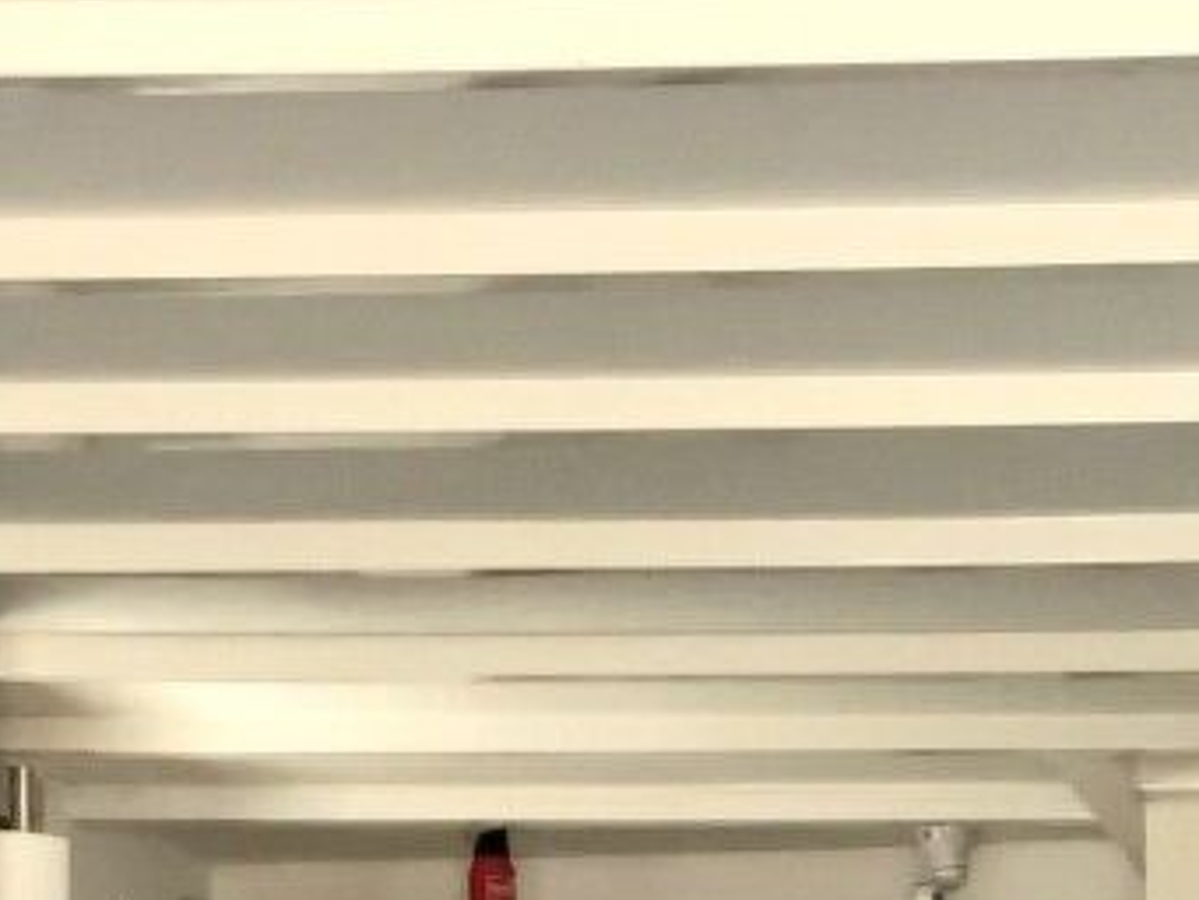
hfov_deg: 11.7
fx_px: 5821
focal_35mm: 168
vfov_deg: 8.0
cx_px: 1118
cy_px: 2296
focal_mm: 3.99
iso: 32
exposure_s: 1/100
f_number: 1.8
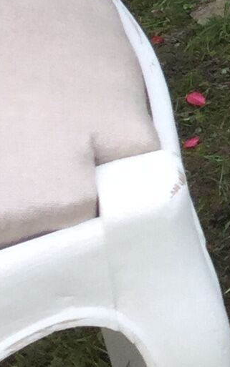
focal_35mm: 209
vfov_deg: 9.7
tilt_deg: -29.7
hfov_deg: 5.8
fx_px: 2094
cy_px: -182
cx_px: 721
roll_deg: +1.2
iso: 25
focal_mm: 3.3
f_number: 2.4
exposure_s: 1/159
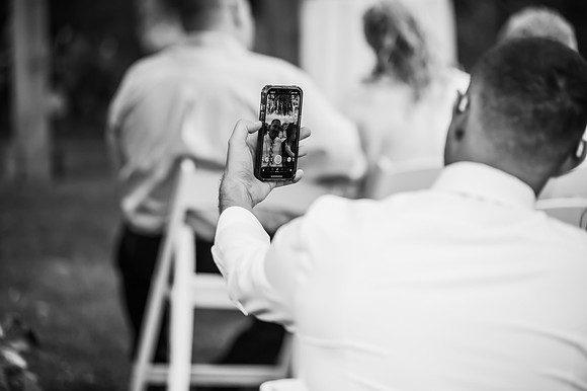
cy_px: 196
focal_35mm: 130
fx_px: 2118
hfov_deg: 15.8
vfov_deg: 10.5
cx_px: 294
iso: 320
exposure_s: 1/1600
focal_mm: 130
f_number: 2.8
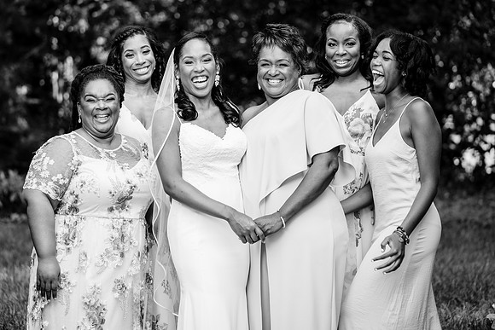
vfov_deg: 12.0
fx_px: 1577
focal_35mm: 115
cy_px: 149
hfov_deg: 17.8
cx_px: 240
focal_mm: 101
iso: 125
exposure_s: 1/200
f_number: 2.8
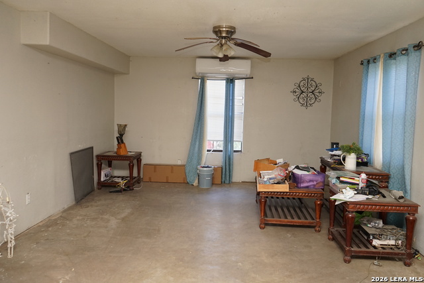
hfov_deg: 65.5
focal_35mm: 28
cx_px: 212
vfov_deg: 46.4
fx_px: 330
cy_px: 142
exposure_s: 1/160
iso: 1000
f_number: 3.5
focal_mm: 28
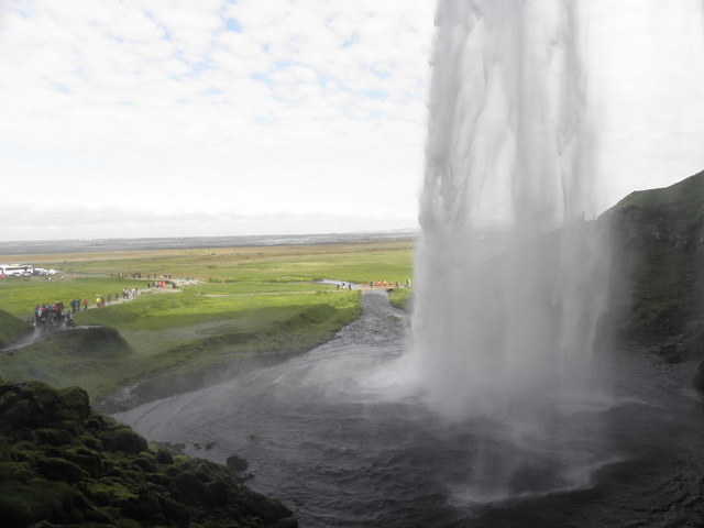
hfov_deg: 67.3
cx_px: 352
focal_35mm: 26
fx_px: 529
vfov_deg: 53.1
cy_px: 264
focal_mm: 4.6
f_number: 6.3
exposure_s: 1/125
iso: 64
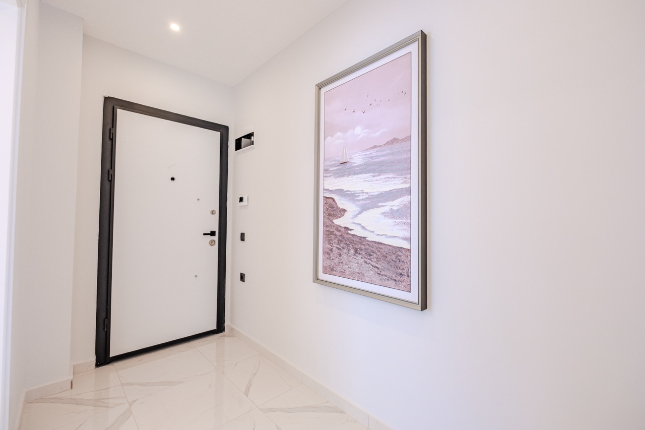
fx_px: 269
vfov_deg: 77.3
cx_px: 322
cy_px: 215
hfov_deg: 100.4
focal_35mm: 15
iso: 160
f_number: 4
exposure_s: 1/110
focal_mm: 10
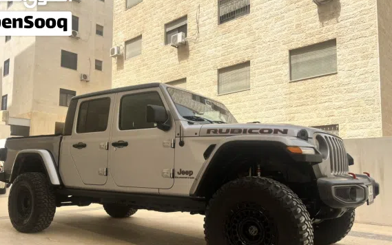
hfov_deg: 61.1
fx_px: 331
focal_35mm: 31
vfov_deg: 40.6
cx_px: 176
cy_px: 135
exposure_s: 1/3460
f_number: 1.5
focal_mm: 5.7
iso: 50
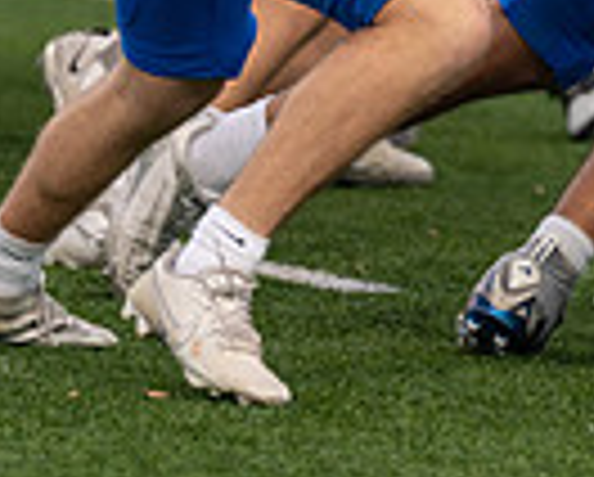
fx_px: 15529
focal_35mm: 882
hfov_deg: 2.2
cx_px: 972
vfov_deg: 1.8
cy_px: -342
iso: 500
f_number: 2.8
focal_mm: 200
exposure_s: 1/1250
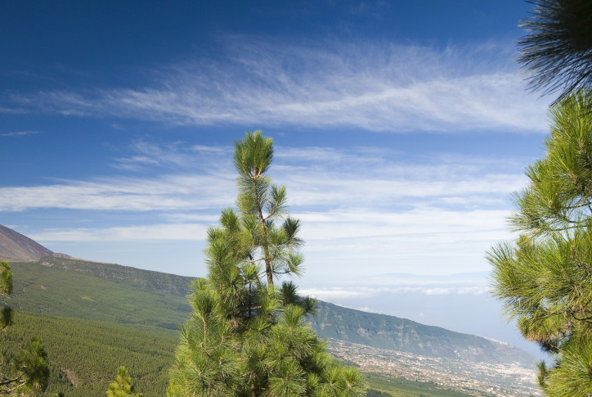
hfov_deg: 21.6
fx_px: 1548
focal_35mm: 94
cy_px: 258
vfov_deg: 14.6
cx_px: 253
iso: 100
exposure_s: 1/30
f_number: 11
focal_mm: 42
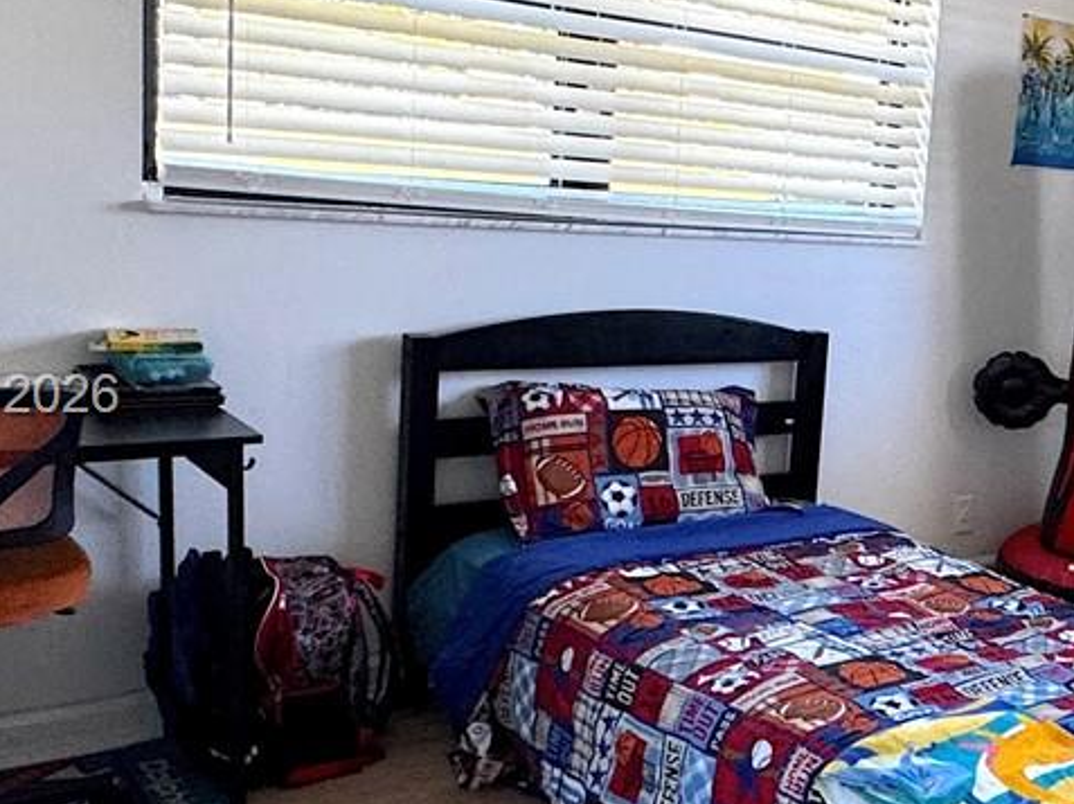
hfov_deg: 34.2
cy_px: 399
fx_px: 1457
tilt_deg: -10.4
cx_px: 1220
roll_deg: -7.2
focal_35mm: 47
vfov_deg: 30.8
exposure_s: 1/120
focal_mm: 2.22
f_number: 2.2
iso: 200
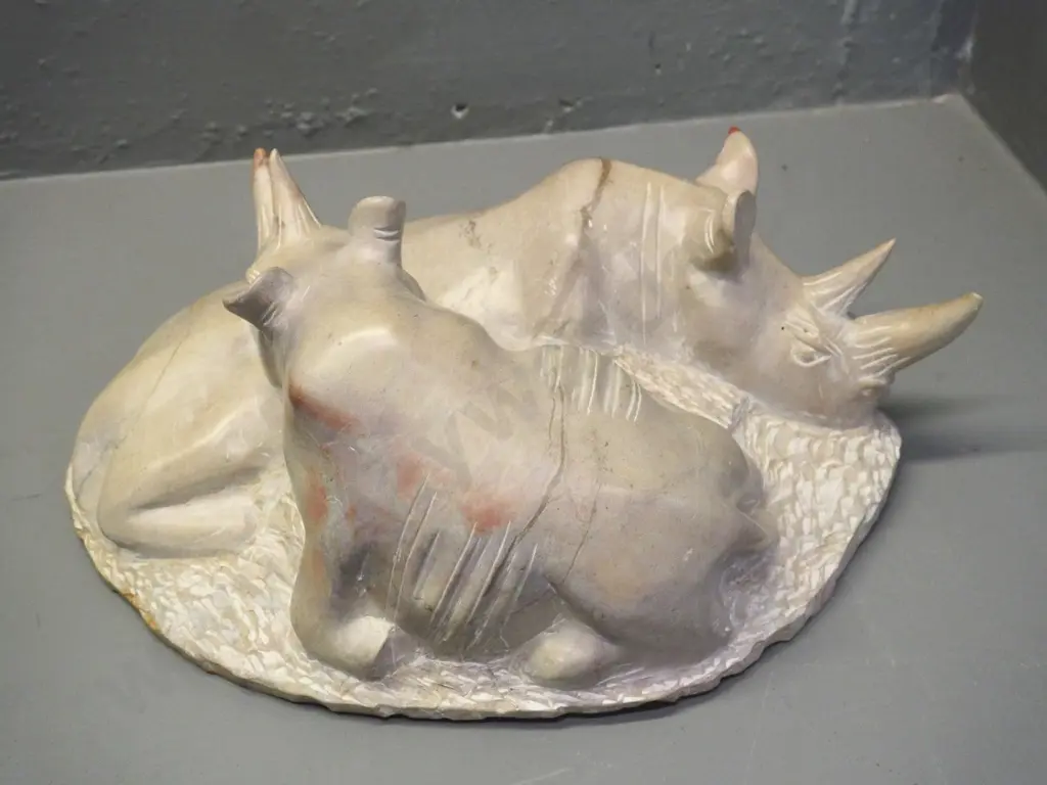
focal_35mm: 40
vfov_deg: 36.0
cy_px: 392
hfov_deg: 46.8
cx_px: 524
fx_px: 1210
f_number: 5.6
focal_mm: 20
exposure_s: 1/250
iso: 3200
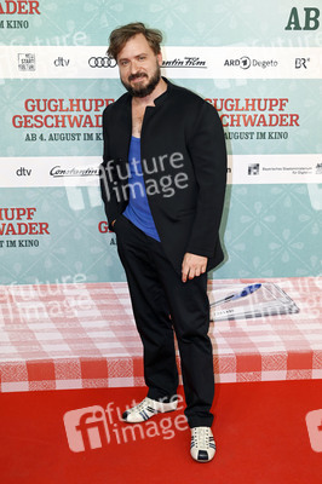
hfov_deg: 28.6
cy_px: 242
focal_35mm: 47
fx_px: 632
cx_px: 161
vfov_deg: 41.9
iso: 640
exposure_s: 1/160
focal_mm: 47
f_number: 6.3
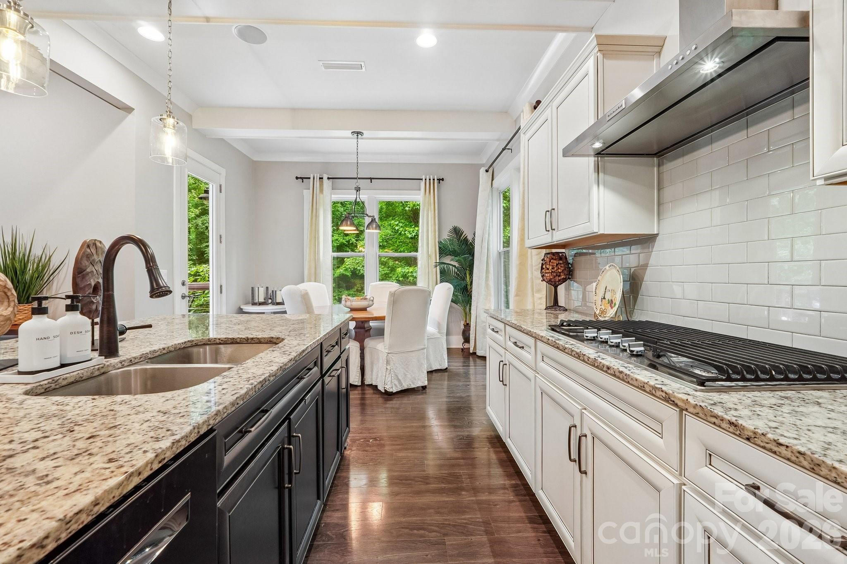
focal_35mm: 15
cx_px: 424
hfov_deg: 100.4
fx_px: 353
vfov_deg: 77.3
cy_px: 282
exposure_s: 1/6
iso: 400
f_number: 8
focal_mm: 10
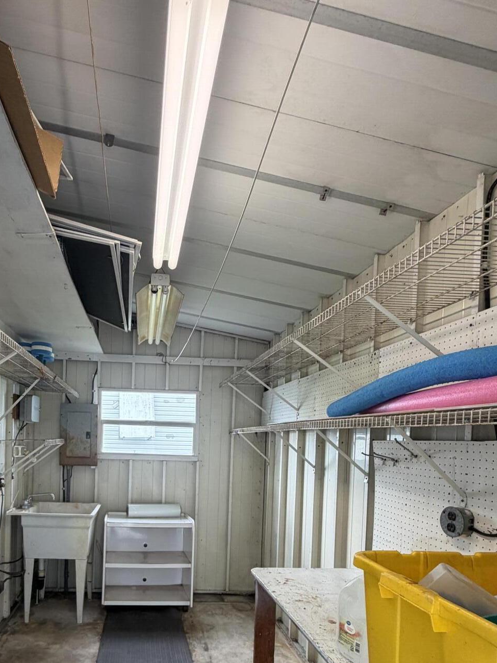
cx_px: 163
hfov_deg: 59.6
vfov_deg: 73.5
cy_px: 454
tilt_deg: -2.9
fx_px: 421
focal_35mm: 22
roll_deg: -0.7
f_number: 2.2
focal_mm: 2.22
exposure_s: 1/120
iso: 125
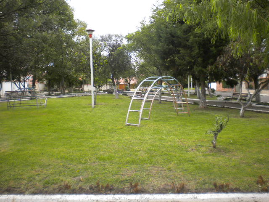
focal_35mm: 35
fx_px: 272
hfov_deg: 52.6
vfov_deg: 40.7
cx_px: 134
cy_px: 101
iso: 113
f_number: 4.6
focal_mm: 6.3
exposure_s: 1/295
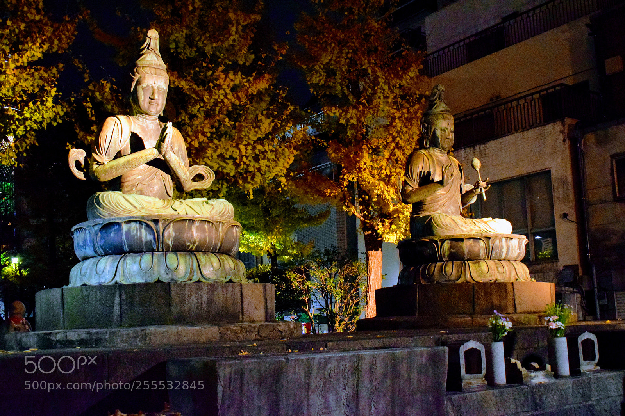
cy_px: 208
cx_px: 312
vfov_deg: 31.9
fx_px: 729
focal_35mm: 42
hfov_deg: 46.4
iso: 6400
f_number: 4.2
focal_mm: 28
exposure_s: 1/50
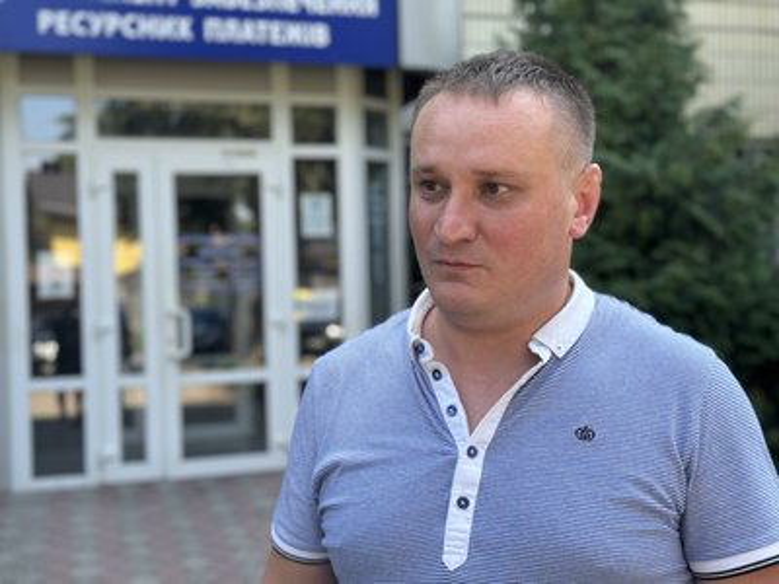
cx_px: 390
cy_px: 292
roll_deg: +1.8
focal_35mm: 48
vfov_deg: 30.3
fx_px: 1080
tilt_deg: -1.0
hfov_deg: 39.7
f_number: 1.78
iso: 64
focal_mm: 6.76
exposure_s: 1/499
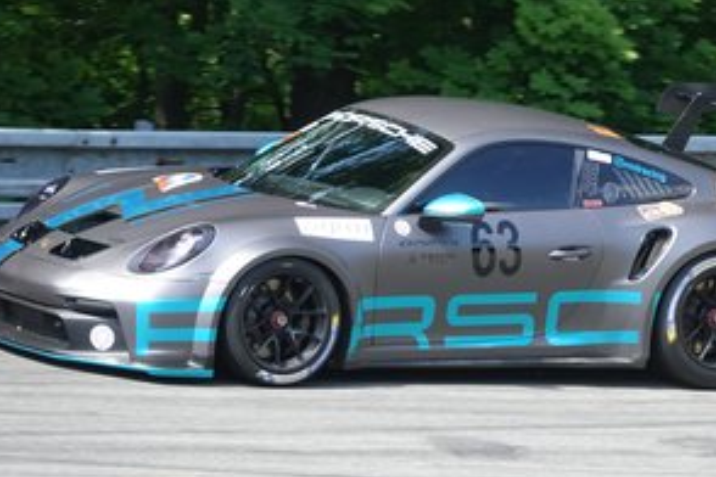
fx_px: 10679
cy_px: 243
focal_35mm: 537
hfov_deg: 3.8
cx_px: 470
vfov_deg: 2.6
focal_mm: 128.59
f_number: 4
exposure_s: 1/800
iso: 500
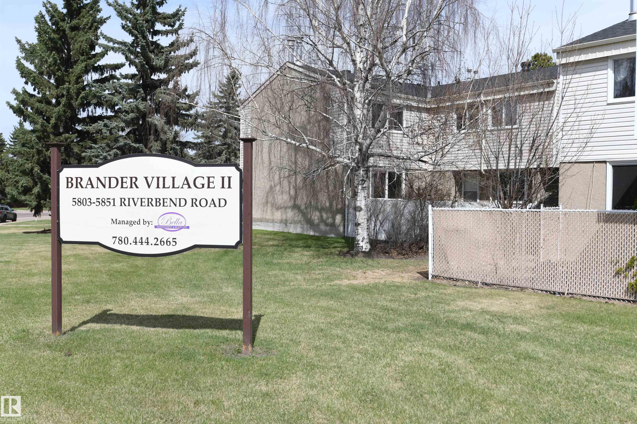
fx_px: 619
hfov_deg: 54.4
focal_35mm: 35
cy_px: 212
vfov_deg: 37.9
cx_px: 318
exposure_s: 1/250
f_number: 8
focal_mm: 35
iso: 64
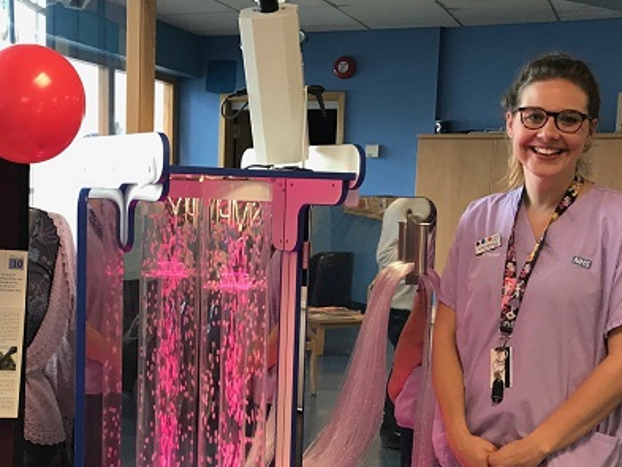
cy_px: 332
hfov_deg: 33.6
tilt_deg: -7.5
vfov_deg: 25.5
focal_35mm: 57
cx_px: 229
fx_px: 1025
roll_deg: -1.7
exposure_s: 1/25
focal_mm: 3.99
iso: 32
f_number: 1.8
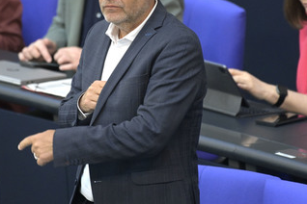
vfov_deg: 1.9
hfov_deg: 2.9
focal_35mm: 709
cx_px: 112
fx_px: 6046
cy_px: 64
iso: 8000
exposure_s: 1/320
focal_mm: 500
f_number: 5.6
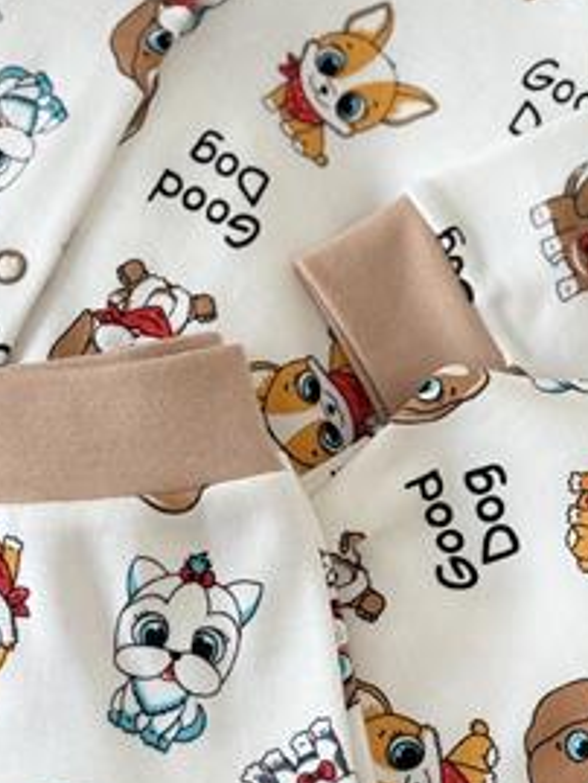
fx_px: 2150
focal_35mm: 95
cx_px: 326
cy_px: 199
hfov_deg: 15.6
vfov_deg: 20.5
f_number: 1.78
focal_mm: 6.76
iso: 100
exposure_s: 1/82
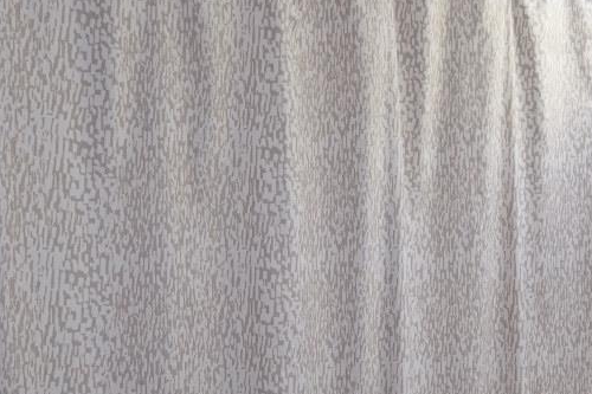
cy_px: 246
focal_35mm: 42
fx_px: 690
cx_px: 372
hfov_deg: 46.0
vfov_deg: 31.7
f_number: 5
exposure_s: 1/100
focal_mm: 14
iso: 200
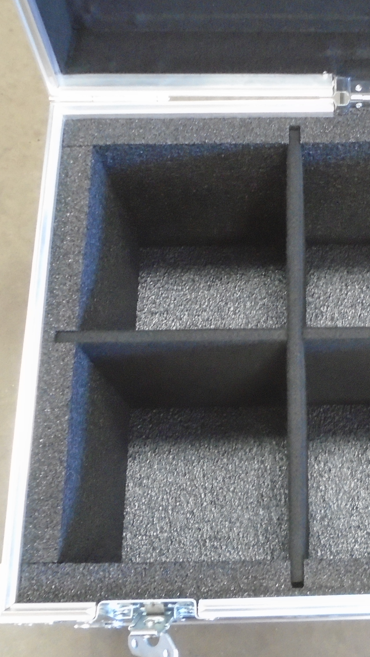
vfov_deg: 42.1
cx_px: 359
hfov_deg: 23.5
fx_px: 854
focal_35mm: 49
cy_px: 317
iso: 400
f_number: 3.2
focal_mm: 4.6
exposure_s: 1/15
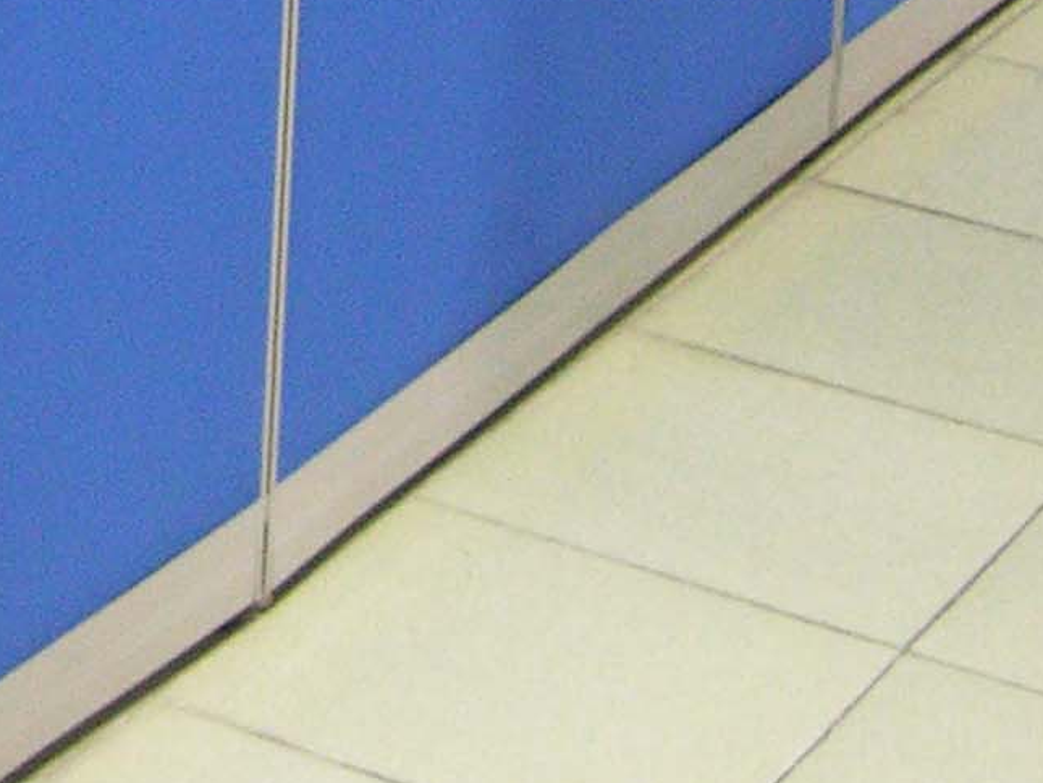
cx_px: -372
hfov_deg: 11.8
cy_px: -969
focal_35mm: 162
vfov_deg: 8.5
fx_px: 4882
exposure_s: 1/4.8
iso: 100
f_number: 2.9
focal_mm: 8.1
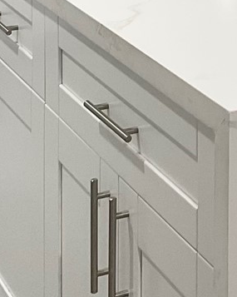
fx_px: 1115
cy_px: -196
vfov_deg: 13.9
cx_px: 291
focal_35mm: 127
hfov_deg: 11.9
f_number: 1.8
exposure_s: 1/60
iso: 40
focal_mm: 3
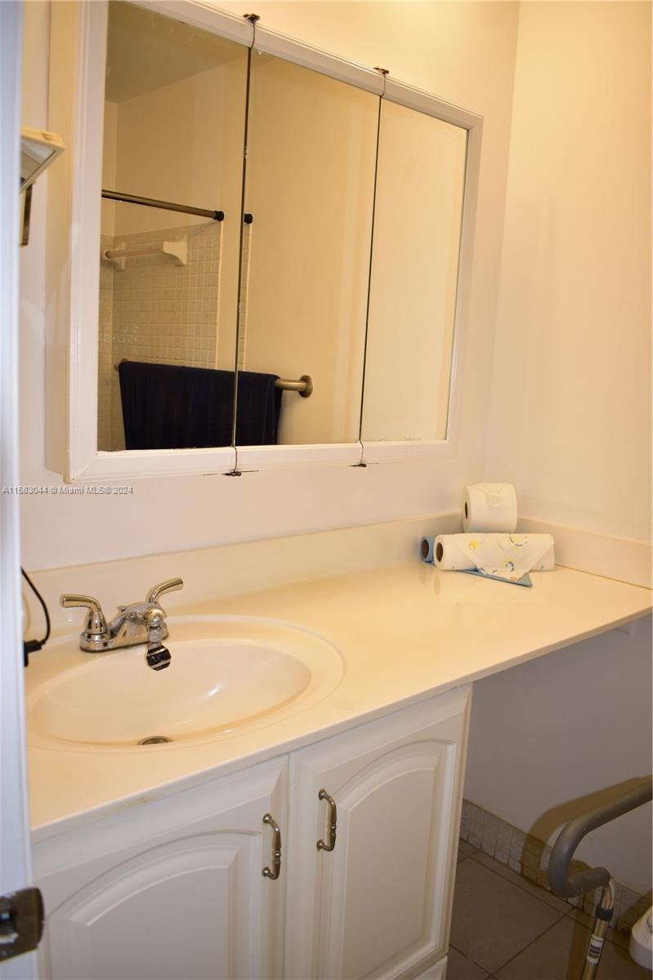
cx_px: 326
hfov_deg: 47.9
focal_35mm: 27
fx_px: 735
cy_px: 490
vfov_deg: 67.4
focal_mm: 18
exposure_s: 1/60
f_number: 3.5
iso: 110
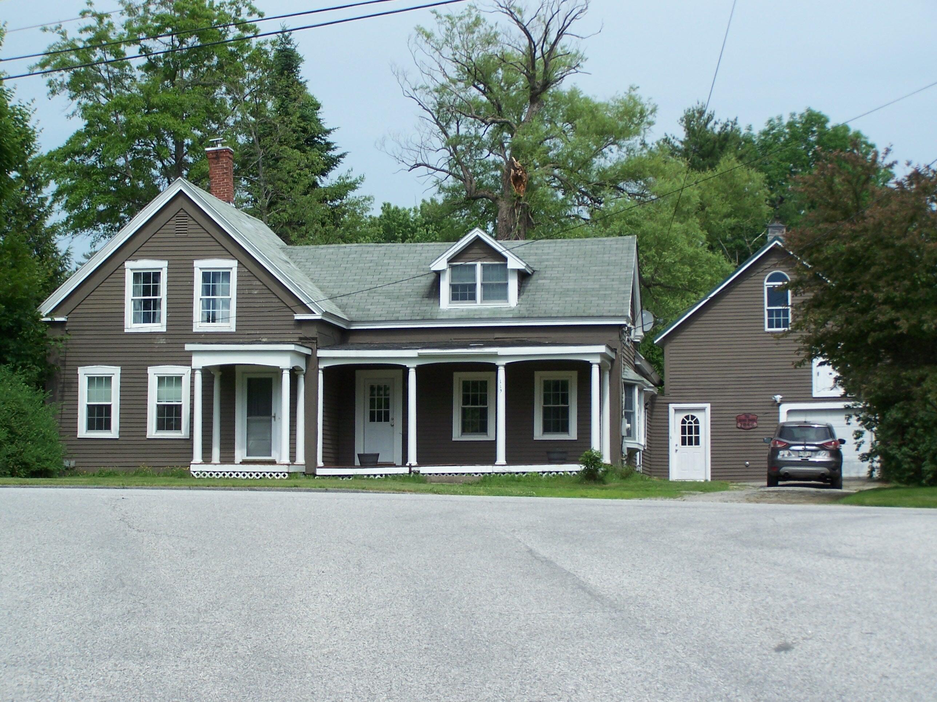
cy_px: 351
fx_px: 2030
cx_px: 468
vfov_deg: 19.6
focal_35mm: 75
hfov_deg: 26.0
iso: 80
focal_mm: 12.4
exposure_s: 1/750
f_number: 3.2
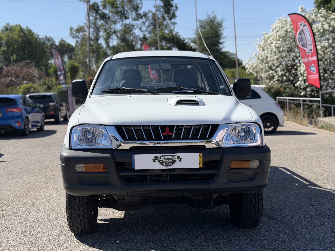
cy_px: 126
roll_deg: +4.0
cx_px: 168
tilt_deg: -5.1
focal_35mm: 48
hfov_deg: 39.7
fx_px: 465
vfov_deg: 30.3
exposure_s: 1/5208
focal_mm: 6.76
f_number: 1.78
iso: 64
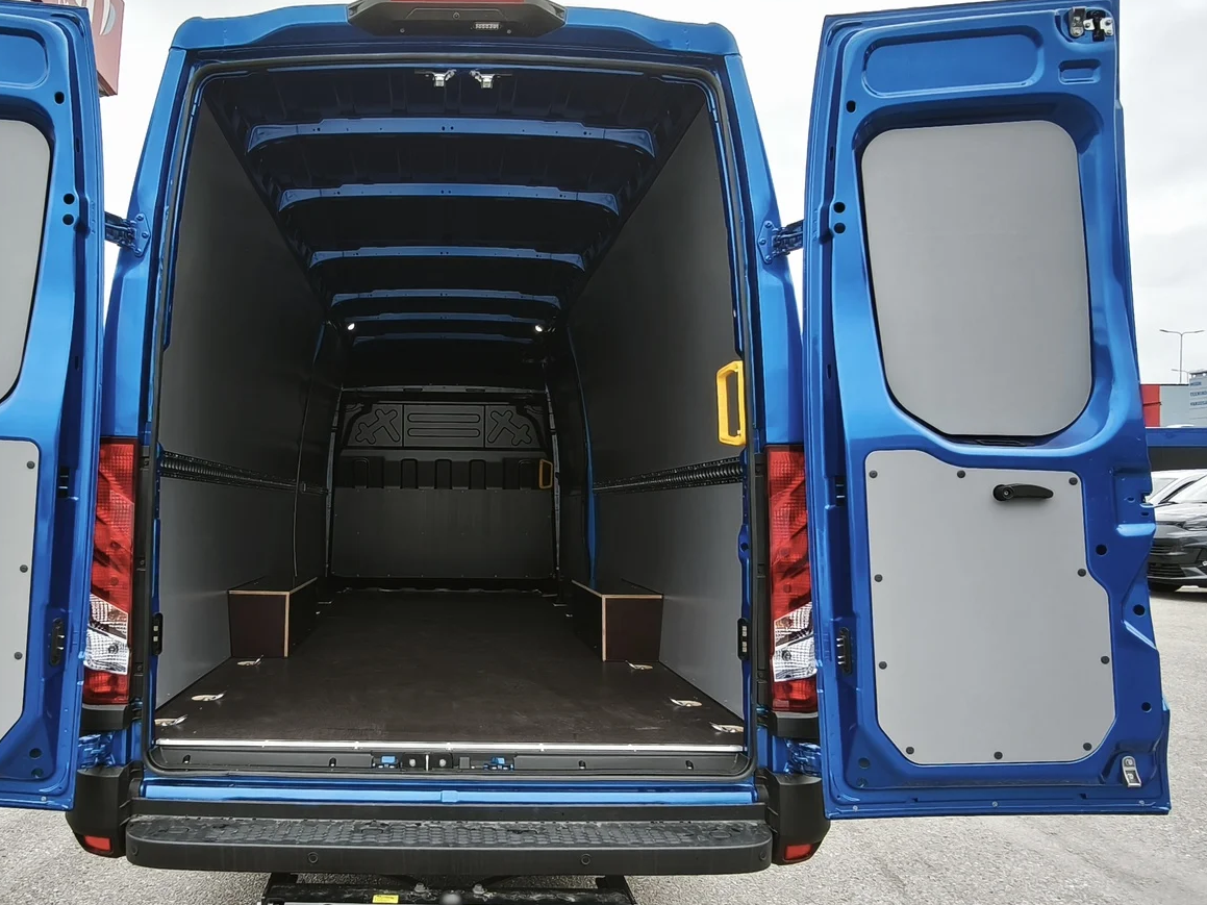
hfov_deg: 60.7
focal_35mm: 29
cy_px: 460
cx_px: 444
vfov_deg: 48.2
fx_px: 1011
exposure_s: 1/100
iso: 50
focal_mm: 1.91
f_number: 2.2
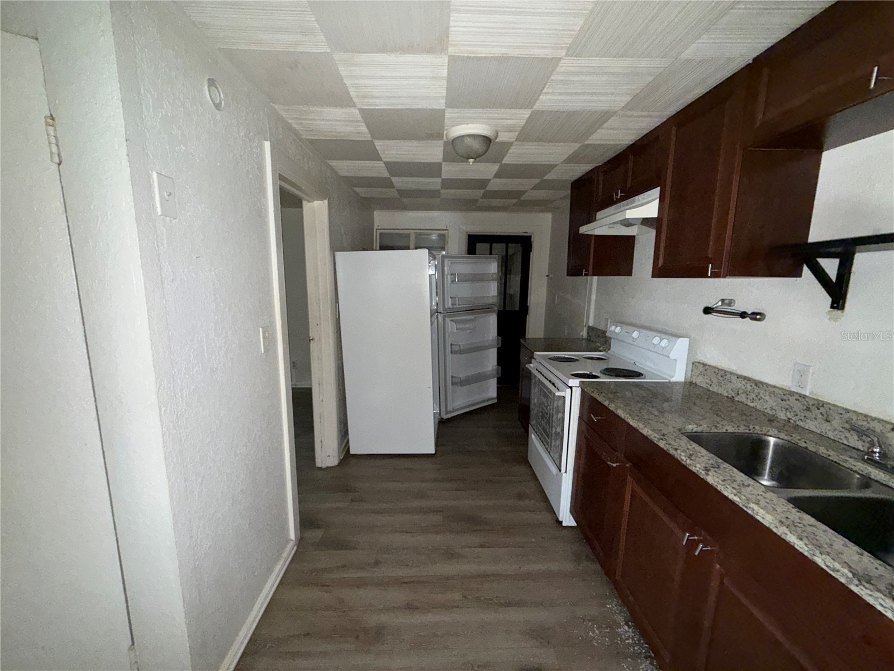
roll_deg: -0.9
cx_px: 447
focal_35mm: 14
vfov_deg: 85.7
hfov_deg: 102.1
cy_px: 336
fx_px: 362
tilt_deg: -9.0
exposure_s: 1/35
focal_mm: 2.22
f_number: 2.2
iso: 320
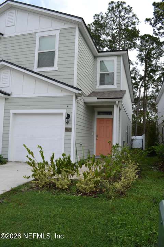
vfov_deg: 67.4
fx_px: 184
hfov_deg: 47.9
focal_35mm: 27
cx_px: 82
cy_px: 124
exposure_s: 1/200
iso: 100
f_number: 7.1
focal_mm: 18
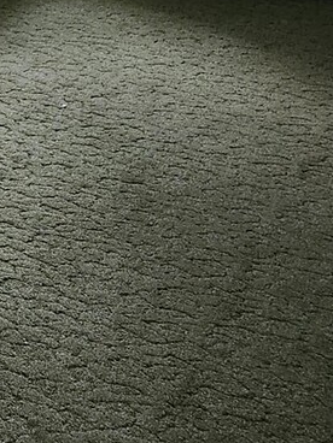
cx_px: -308
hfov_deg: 14.1
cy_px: 73
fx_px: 1154
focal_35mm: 90
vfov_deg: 21.4
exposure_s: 1/30
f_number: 1.8
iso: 640
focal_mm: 5.54
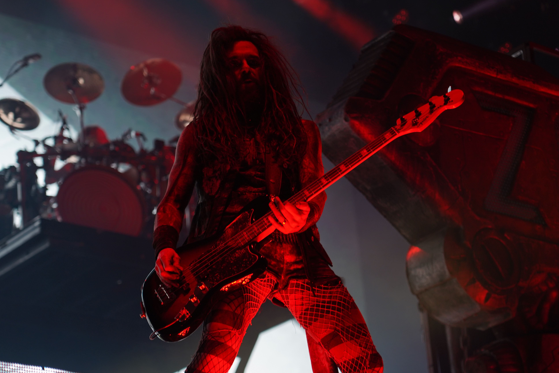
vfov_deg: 12.0
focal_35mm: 114
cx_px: 250
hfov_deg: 17.9
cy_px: 218
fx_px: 1770
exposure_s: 1/125
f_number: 4
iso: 400
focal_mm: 96
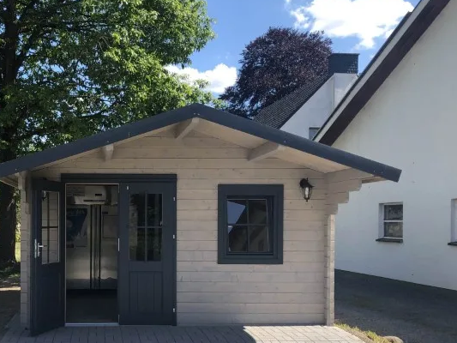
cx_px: 118
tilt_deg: -3.3
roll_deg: -0.7
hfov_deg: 43.5
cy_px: 232
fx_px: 555
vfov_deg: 34.0
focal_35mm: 42
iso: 20
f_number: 1.8
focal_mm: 3.99
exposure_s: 1/941
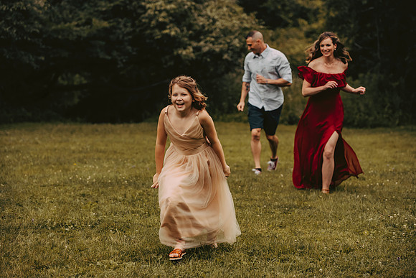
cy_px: 139
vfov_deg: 13.7
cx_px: 208
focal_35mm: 100
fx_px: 1156
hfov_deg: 20.4
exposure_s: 1/4000
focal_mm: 100
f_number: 2.8
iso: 640
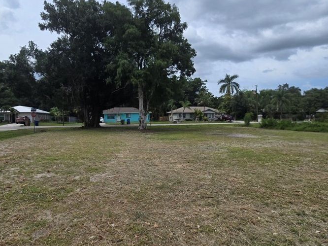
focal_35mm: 20
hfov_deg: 81.8
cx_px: 162
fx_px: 189
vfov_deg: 65.9
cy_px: 115
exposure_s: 1/5000
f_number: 2.2
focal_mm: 2.2
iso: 50
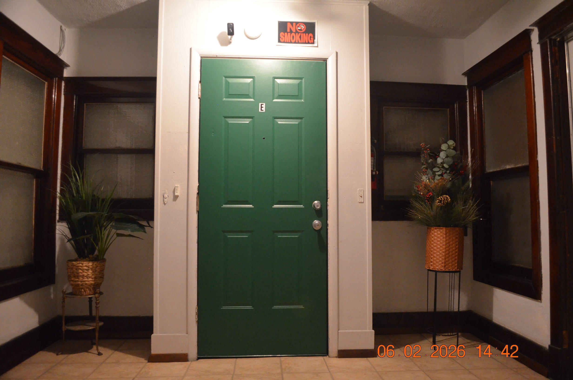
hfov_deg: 67.5
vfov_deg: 47.7
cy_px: 190
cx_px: 286
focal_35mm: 27
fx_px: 429
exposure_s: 1/30
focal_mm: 18
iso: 3200
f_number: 3.5
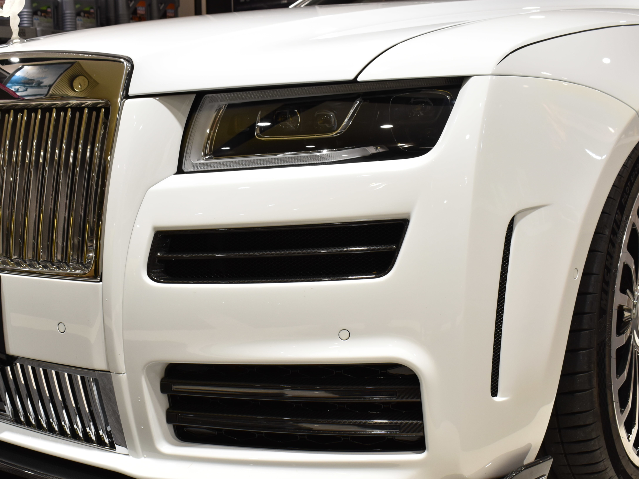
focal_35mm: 50
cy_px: 282
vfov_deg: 29.2
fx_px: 917
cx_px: 243
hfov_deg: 38.2
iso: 640
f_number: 8
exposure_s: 1/40
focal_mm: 25
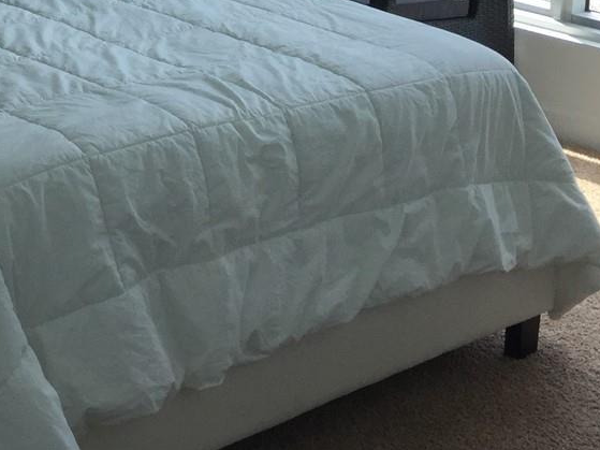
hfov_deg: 22.2
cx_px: -73
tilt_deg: -6.9
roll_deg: -3.9
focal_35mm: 83
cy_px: -158
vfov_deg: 16.6
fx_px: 1438
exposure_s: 1/273
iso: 32
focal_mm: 4.15
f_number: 2.2
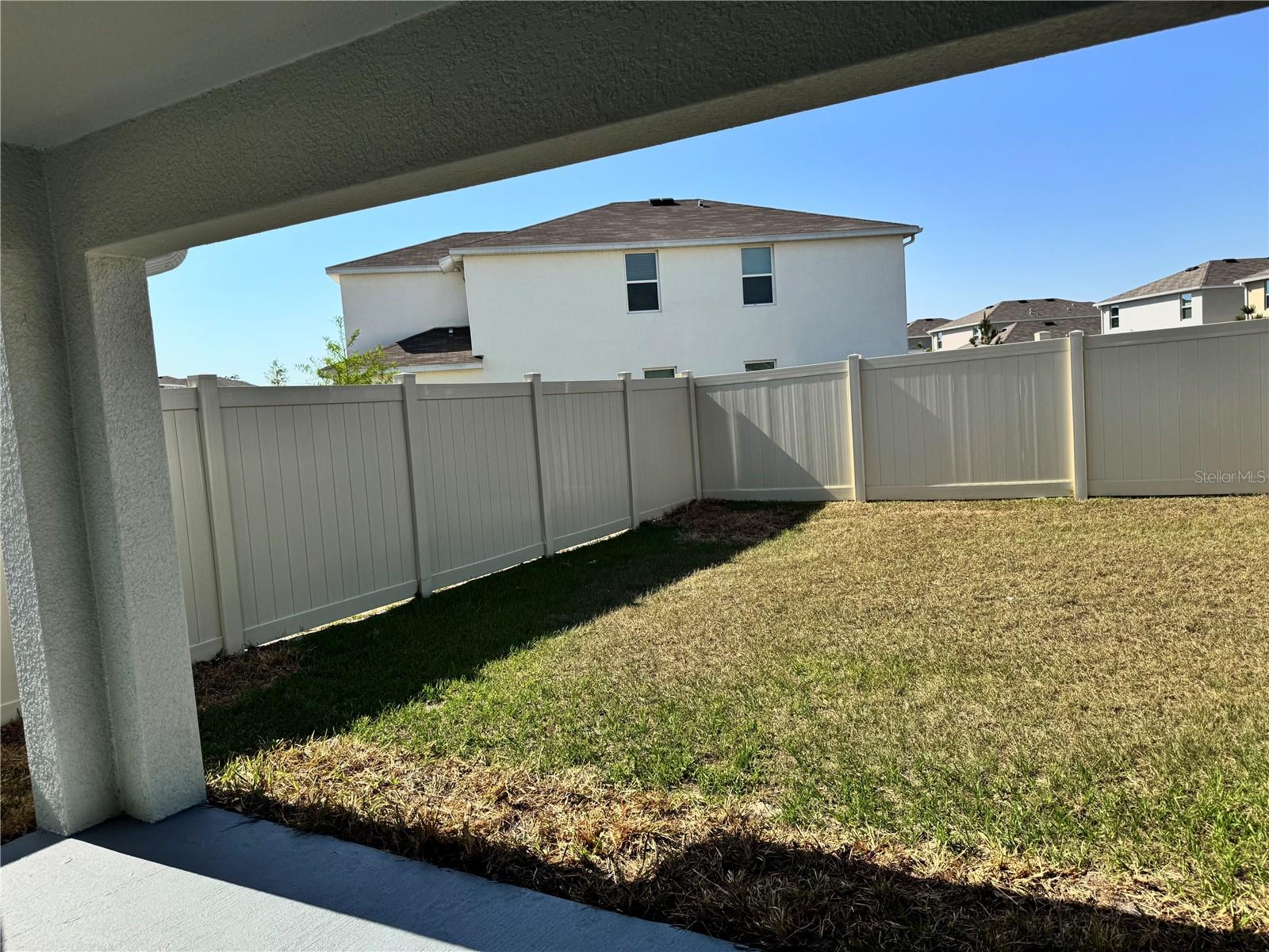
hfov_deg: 71.6
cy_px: 476
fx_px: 880
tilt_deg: -4.5
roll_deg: +4.8
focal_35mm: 24
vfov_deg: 56.8
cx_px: 634
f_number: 1.78
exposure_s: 1/4049
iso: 80
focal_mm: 6.76
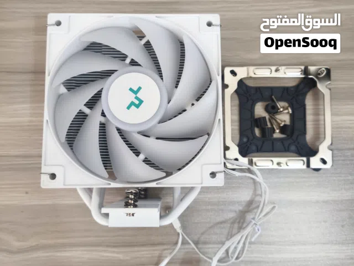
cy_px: 133
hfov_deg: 73.9
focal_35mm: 23
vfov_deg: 58.9
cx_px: 177
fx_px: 235
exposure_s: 1/100
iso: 250
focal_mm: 5.35
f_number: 1.7
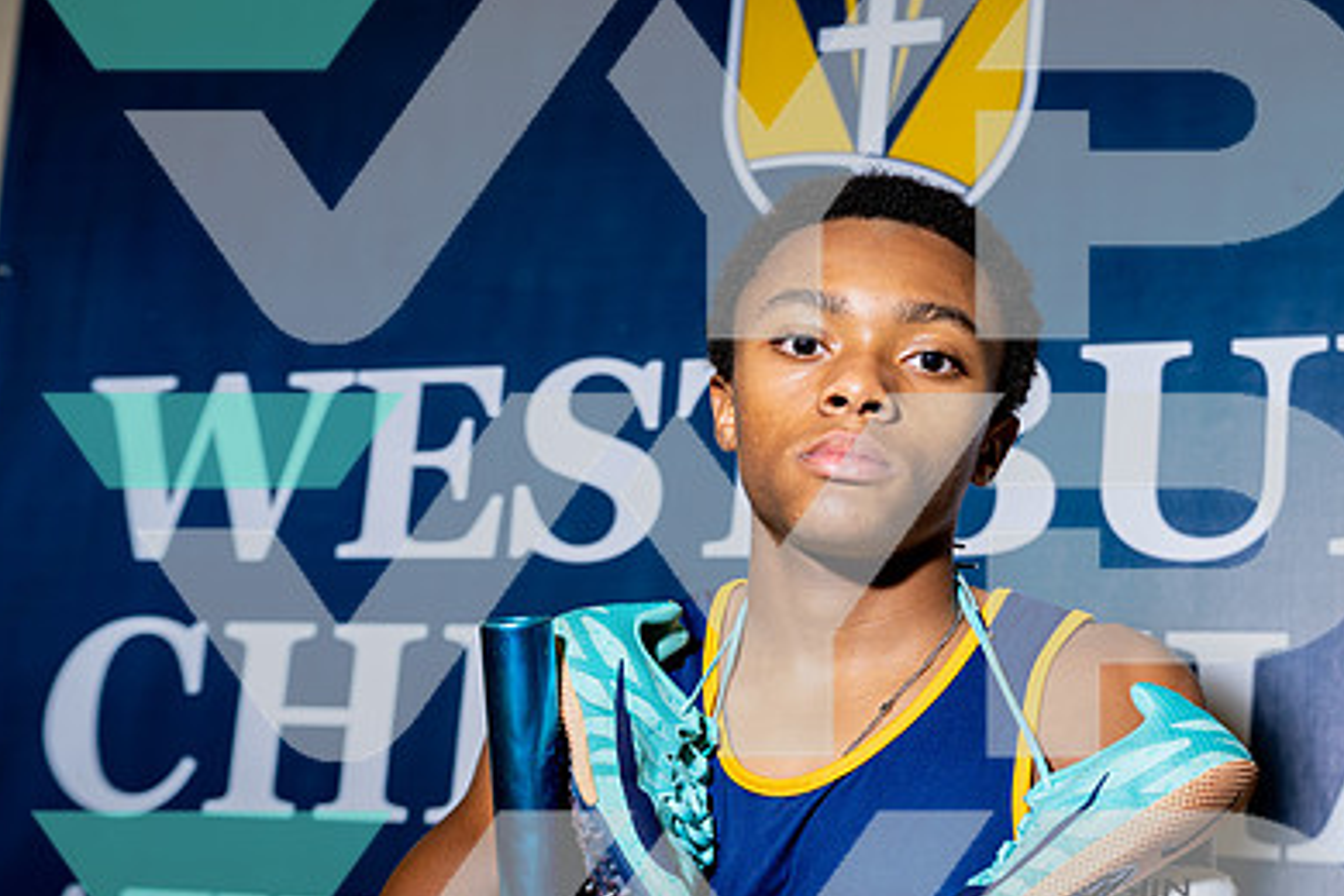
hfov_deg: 31.1
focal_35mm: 64
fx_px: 2389
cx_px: 920
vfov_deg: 21.2
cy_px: 577
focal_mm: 43
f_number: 4.5
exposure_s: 1/250
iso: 200
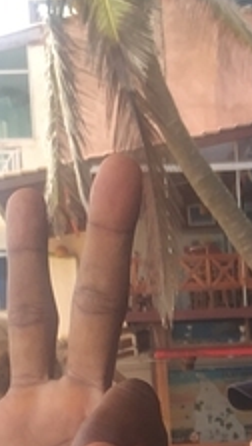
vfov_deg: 14.2
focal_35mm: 145
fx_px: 1717
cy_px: 570
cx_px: 356
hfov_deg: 8.2
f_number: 2.2
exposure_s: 1/313
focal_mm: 4.15
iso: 25
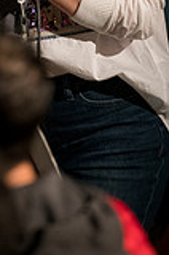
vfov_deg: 3.7
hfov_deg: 2.4
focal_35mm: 564
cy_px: -48
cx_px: -31
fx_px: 3988
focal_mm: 200
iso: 6400
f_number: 2.8
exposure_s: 1/160
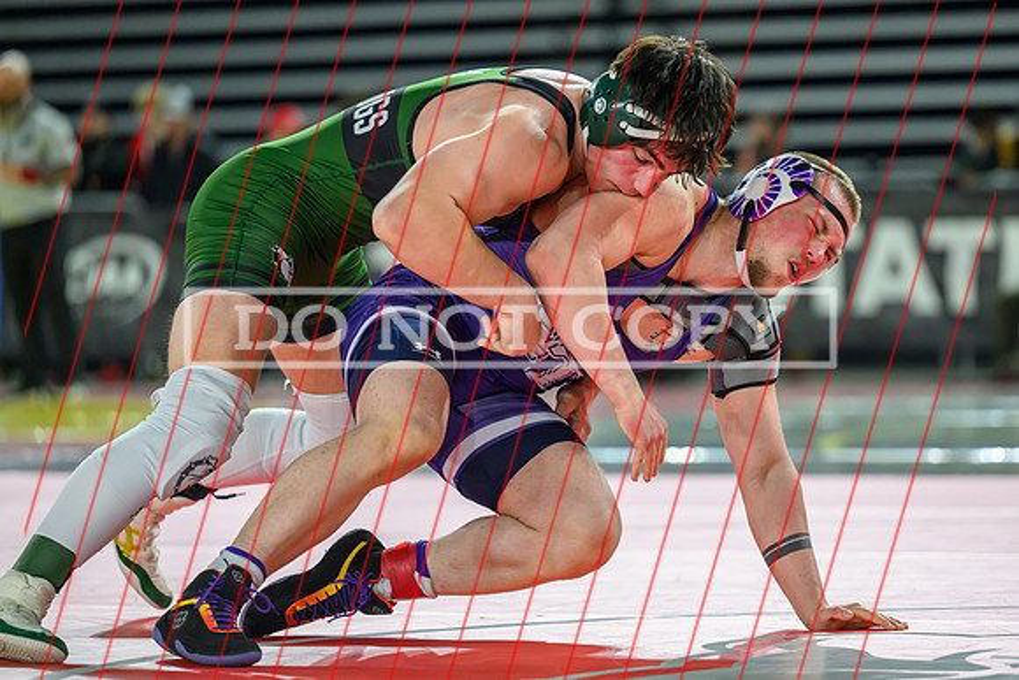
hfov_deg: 11.5
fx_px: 5078
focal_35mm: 179
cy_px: 377
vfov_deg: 7.7
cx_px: 607
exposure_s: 1/800
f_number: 2.8
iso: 3200
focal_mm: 150
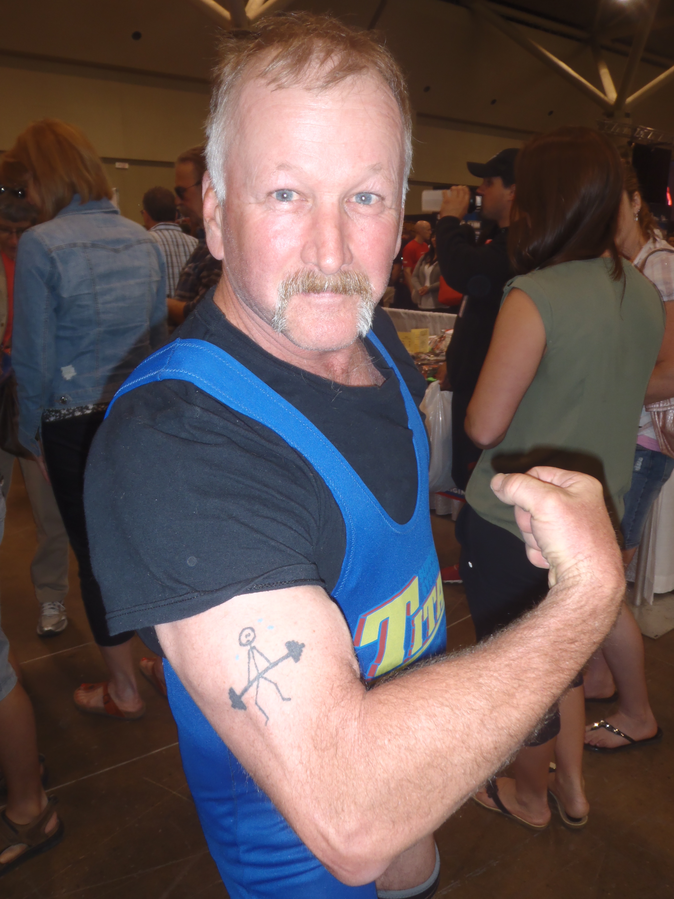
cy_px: 450
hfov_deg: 49.7
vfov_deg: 63.4
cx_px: 337
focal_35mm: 28
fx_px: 727
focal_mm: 5
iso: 64
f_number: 3.5
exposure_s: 1/30
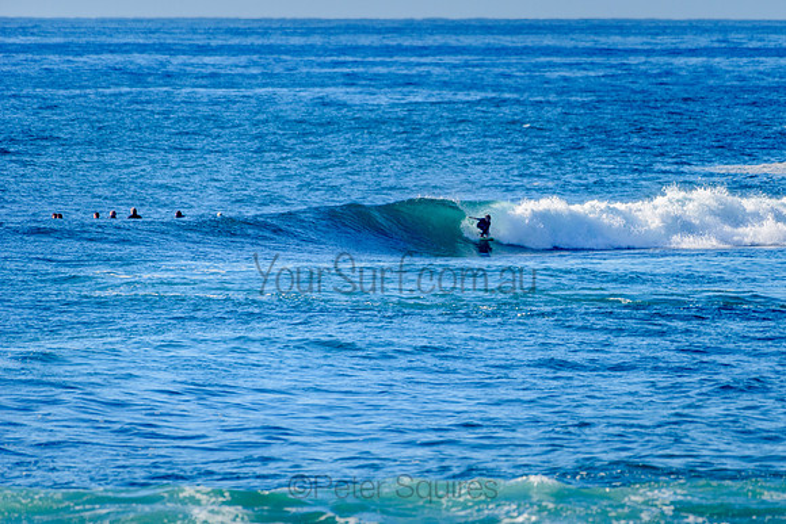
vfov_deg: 2.2
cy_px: 223
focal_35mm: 613
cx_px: 482
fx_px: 13391
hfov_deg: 3.4
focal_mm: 500
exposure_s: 1/2000
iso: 250
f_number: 5.6
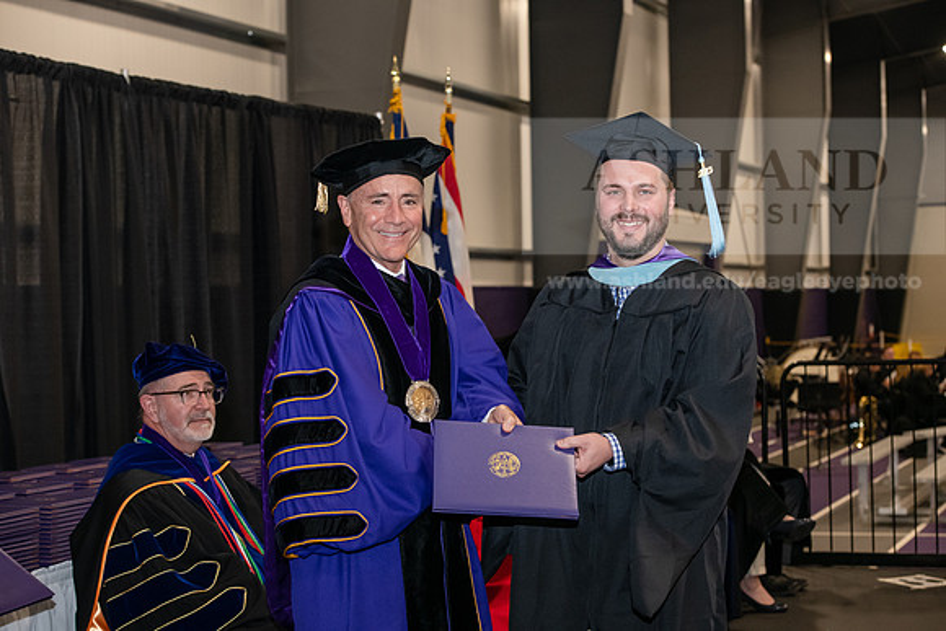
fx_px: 1840
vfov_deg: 19.5
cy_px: 316
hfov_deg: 28.8
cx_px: 473
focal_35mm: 70
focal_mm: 70
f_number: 5.6
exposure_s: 1/200
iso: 2500
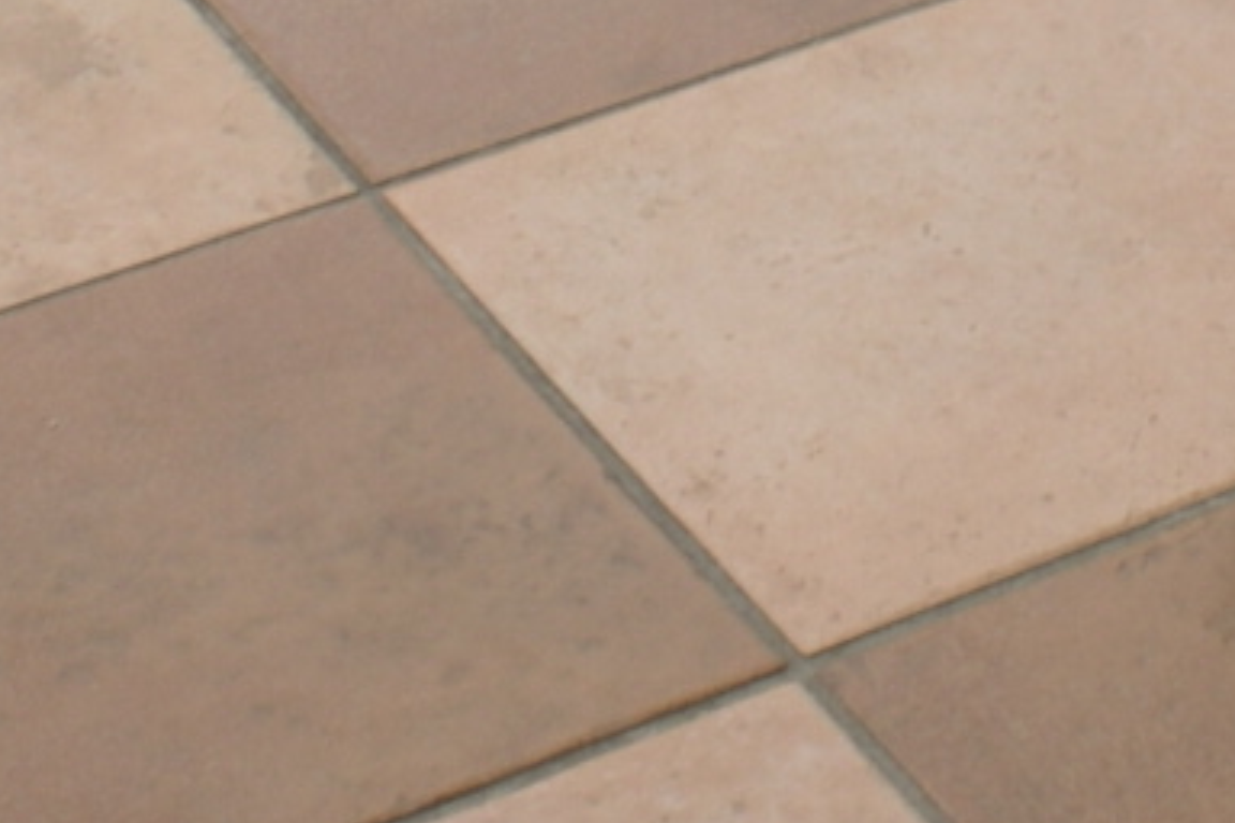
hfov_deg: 13.5
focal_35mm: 150
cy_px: -987
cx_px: 1200
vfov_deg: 8.5
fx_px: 5145
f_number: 8
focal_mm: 20
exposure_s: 1/60
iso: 100
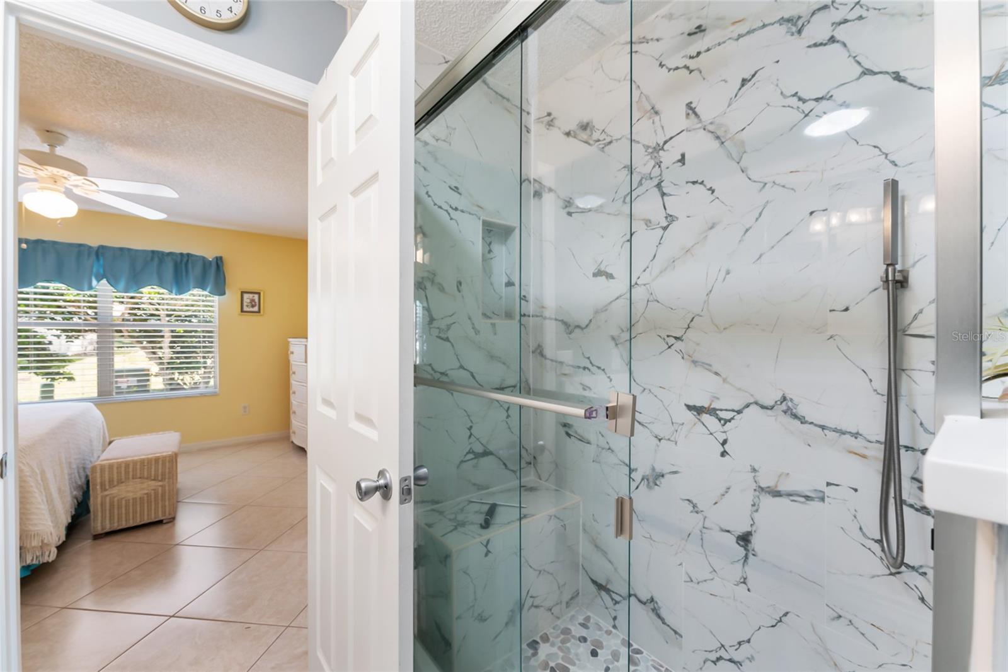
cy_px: 336
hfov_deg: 104.3
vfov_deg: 81.2
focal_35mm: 14
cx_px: 504
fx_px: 392
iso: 125
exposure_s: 1/3
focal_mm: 14
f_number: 7.1
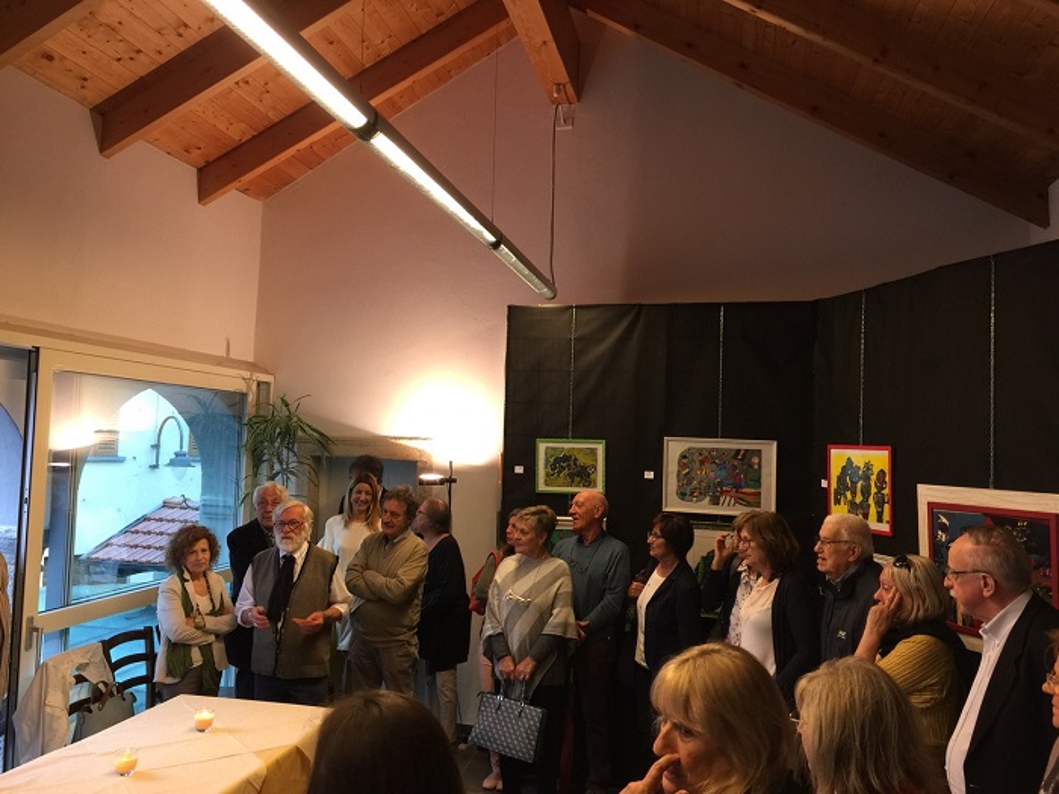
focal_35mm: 29
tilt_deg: +3.3
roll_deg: -2.0
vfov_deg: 48.2
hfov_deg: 61.7
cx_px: 530
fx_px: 887
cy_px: 397
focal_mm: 4.15
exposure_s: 1/17
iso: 50
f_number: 2.2
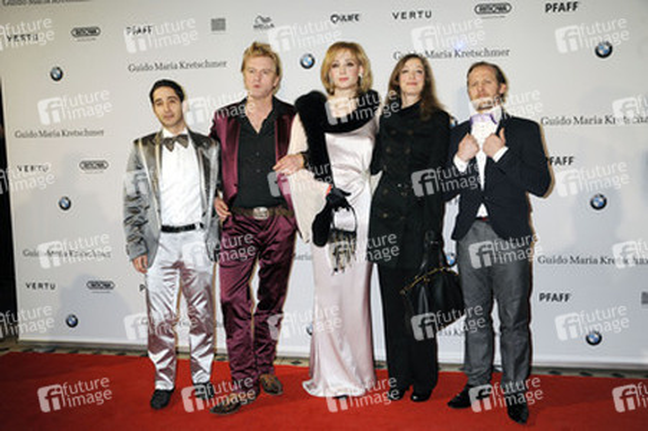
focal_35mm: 32
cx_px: 324
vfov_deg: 41.1
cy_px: 216
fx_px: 576
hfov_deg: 58.8
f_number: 5.6
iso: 1250
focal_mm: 32
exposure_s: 1/125
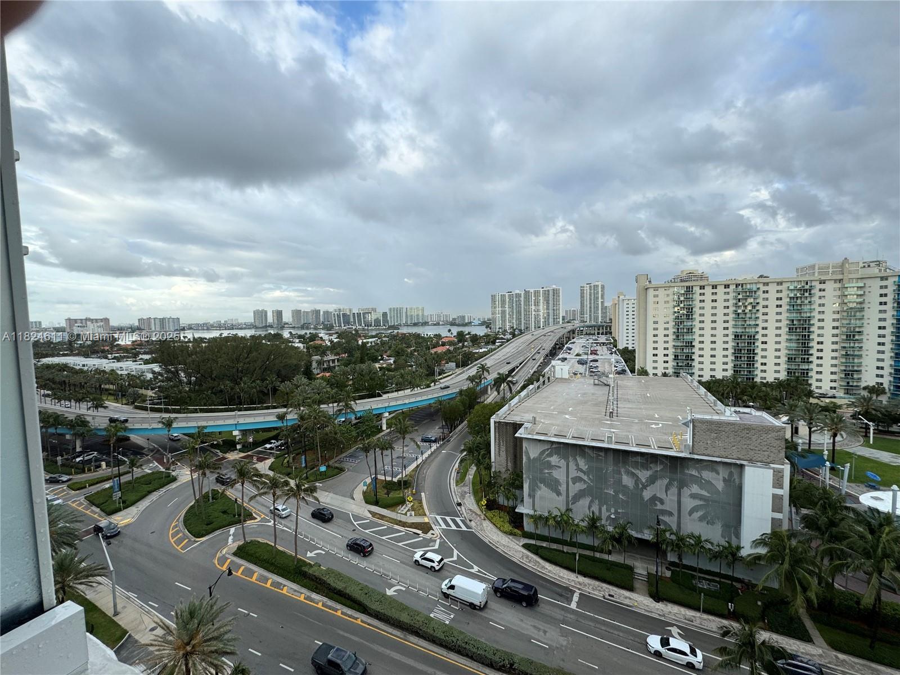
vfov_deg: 85.7
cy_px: 338
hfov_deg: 102.1
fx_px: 364
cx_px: 450
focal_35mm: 14
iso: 40
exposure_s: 1/569
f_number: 2.2
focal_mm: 2.22
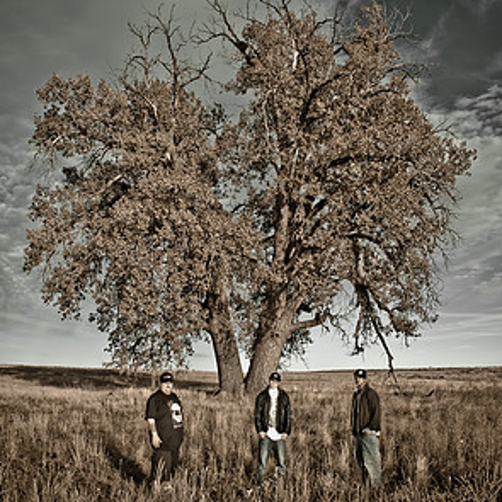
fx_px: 574
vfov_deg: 47.2
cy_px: 242
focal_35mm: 35
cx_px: 251
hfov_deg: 47.2
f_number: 7.1
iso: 400
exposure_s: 1/500
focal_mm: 18
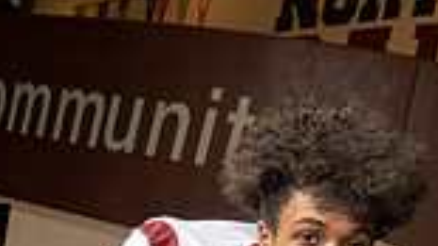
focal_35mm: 91
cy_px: 585
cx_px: 251
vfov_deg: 11.2
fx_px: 1056
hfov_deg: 23.4
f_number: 8
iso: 800
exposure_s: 1/250
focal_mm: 30
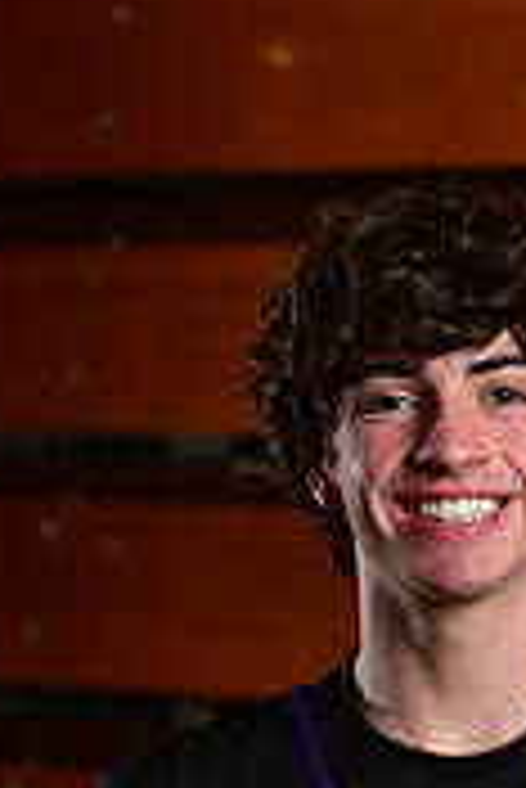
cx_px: 443
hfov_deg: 2.6
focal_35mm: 529
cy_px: 946
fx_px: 11570
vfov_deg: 3.9
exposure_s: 1/250
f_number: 5.6
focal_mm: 160
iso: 250
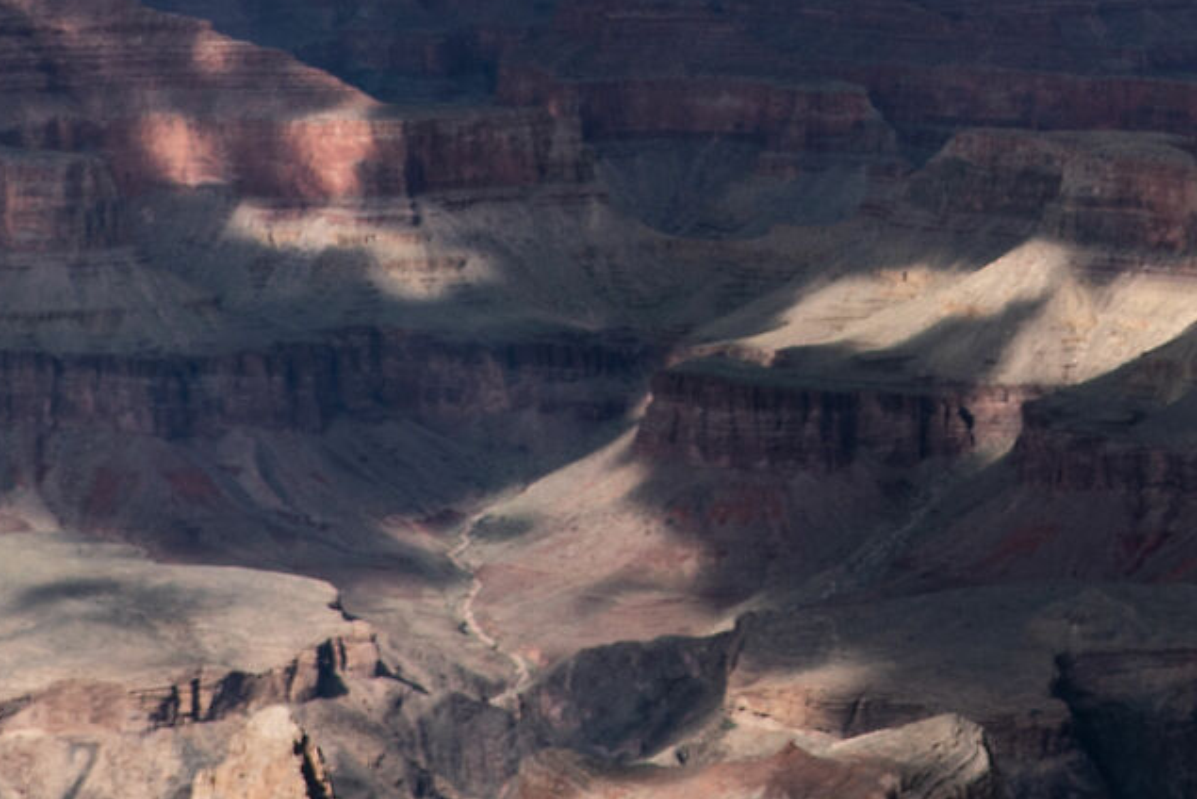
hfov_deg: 19.8
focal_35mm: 102
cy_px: -271
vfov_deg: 12.9
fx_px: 3393
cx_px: 926
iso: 100
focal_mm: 18
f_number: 5.6
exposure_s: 1/640
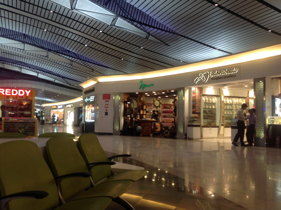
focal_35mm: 35
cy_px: 105
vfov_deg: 40.6
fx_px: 284
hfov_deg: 52.7
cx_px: 140
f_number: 2.4
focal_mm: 4.28
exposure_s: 1/15
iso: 50
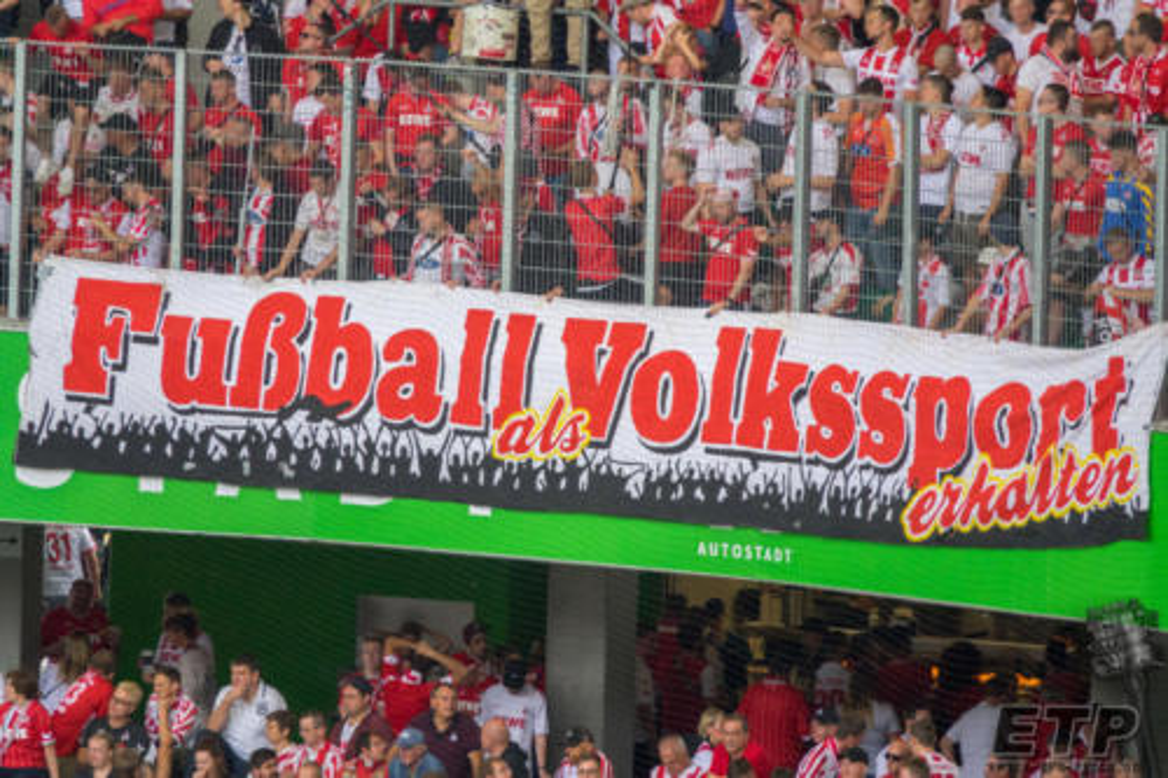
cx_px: 584
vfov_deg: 2.5
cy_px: 389
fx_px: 17740
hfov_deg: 3.8
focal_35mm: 547
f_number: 4
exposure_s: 1/800
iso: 800
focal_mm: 200.72
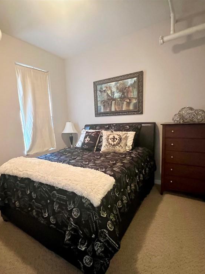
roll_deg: +3.8
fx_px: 142
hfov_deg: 70.7
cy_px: 141
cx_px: 80
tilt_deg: -8.4
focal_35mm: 18
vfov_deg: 87.7
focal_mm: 1.57
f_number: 1.8
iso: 1000
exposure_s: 1/60
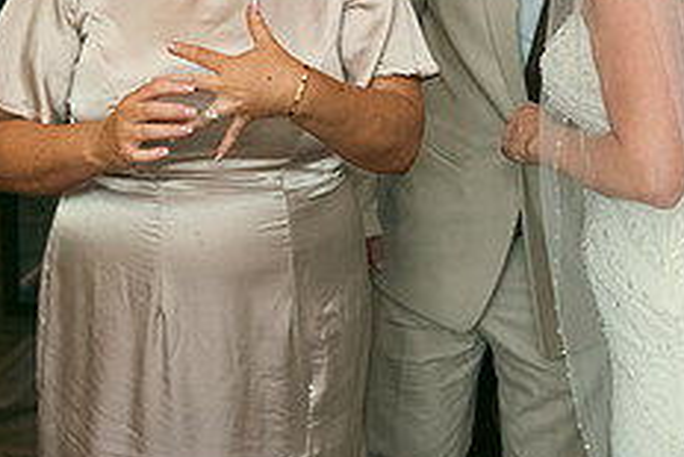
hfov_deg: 21.4
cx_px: 419
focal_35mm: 95
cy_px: 55
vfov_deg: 14.3
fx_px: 1806
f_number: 3.5
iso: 800
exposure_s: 1/160
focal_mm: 38
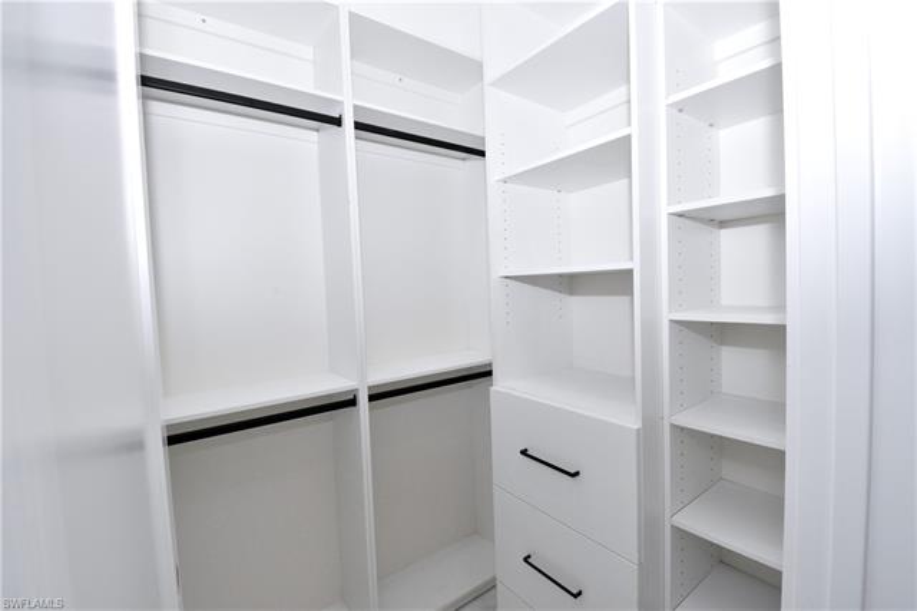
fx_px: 382
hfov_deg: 100.4
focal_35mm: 15
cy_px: 306
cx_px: 458
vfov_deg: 77.3
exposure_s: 1/50
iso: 1250
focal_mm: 10
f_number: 14
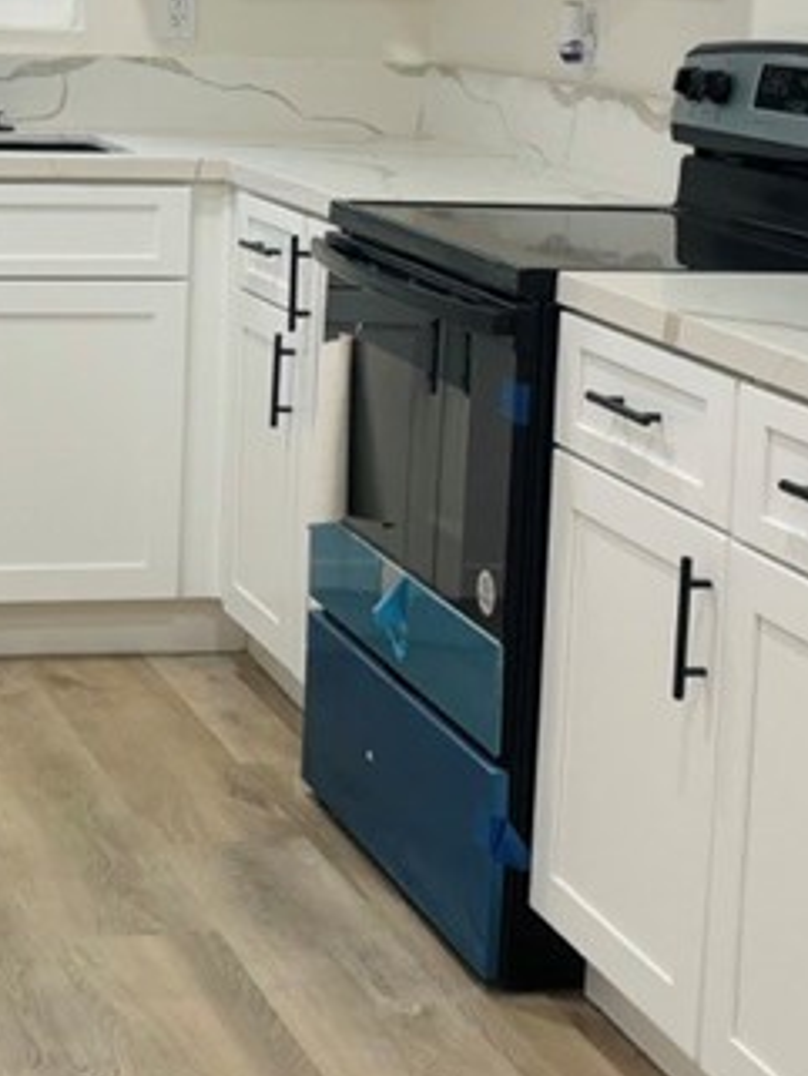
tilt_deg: -4.3
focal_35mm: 83
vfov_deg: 22.9
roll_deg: -2.0
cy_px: 77
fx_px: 2581
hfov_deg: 17.4
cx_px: 34
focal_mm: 5.96
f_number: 1.6
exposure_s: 1/60
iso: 100
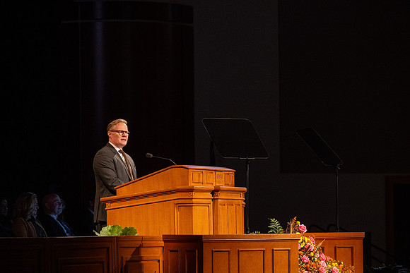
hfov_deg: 10.3
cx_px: 205
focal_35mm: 200
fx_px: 2278
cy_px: 136
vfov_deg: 6.9
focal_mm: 200
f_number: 5
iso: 3200
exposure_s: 1/200
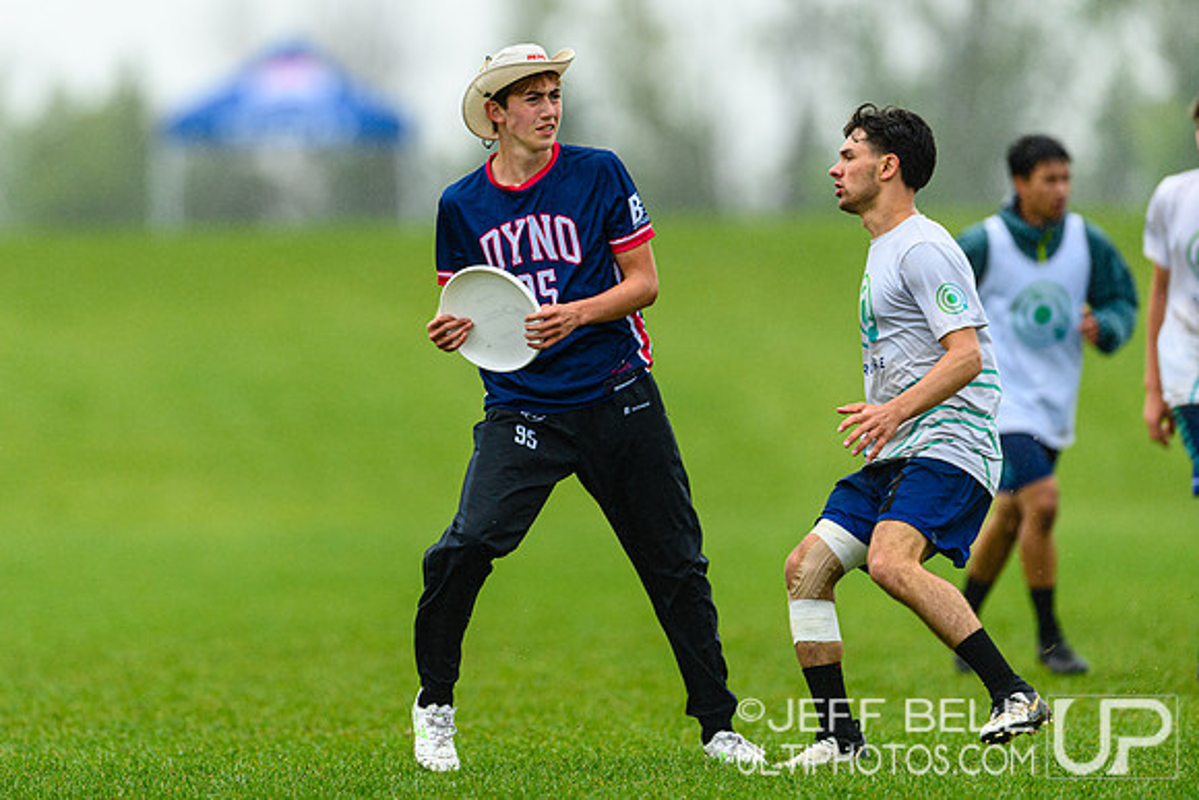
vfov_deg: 2.7
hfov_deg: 4.1
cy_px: 298
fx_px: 16736
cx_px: 446
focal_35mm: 502
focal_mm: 400
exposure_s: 1/1250
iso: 400
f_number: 3.2
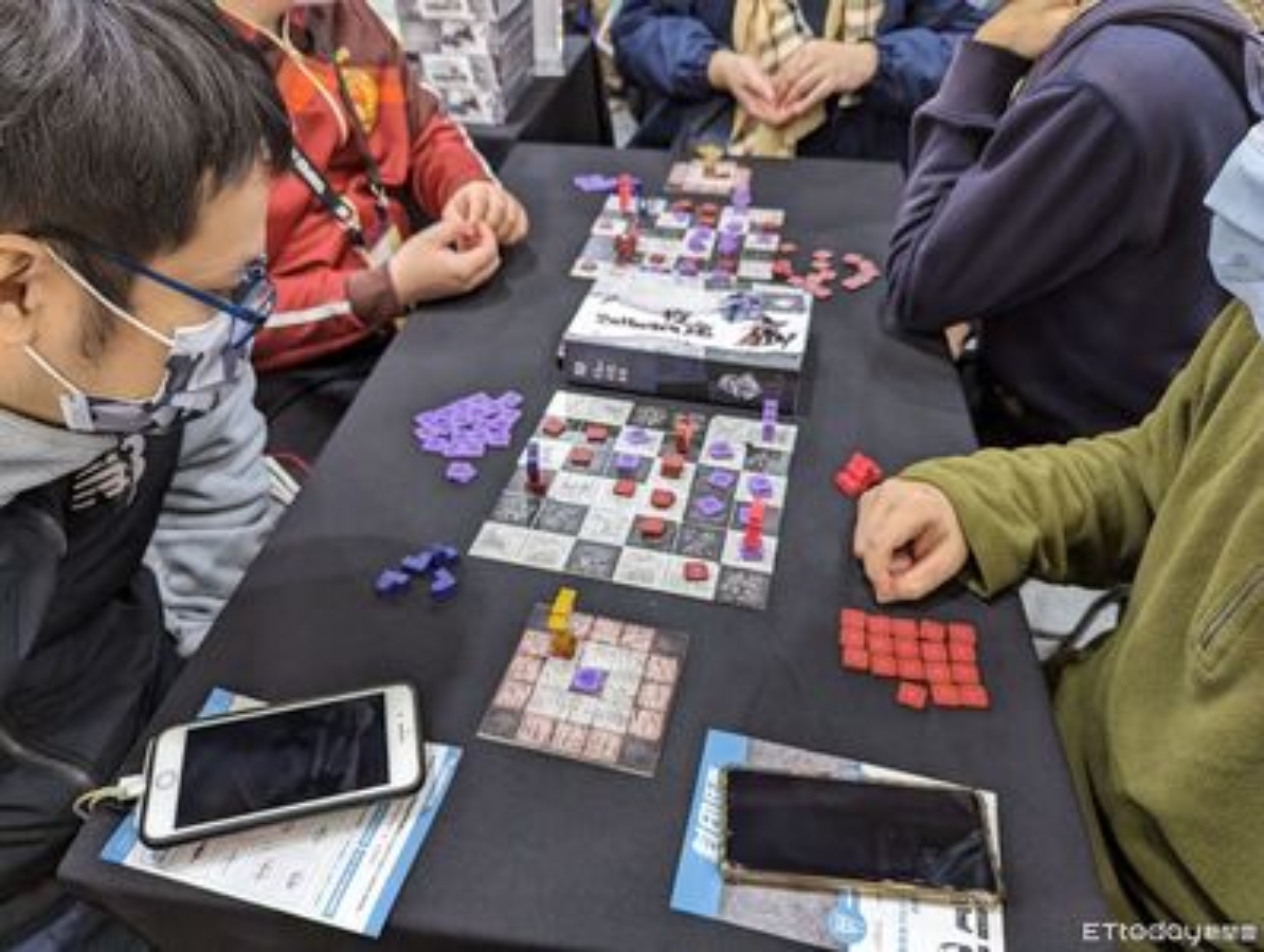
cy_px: 476
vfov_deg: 57.0
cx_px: 632
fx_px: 878
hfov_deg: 71.5
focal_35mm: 24
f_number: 1.85
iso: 281
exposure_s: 1/120
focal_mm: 6.81
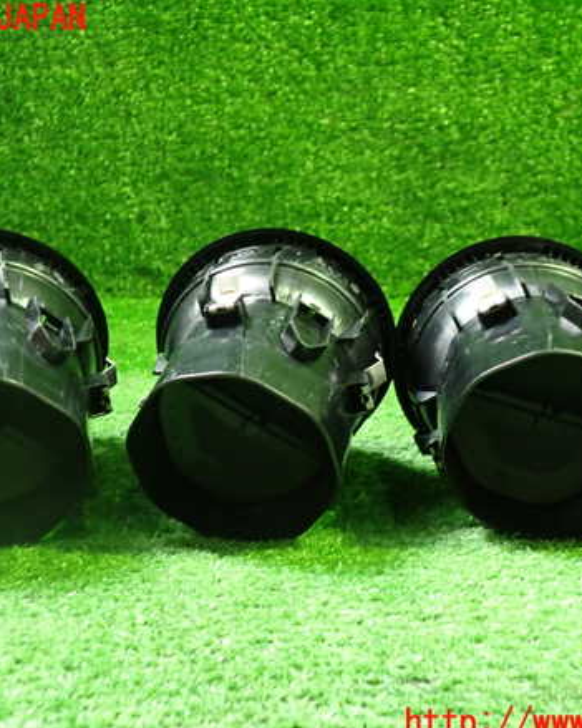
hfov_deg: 37.3
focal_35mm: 40
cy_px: 371
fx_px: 862
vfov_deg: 45.8
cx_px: 282
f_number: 2.3
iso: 500
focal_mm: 5.4
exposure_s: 1/30
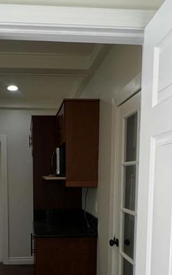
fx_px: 255
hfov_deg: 36.6
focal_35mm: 34
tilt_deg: -5.9
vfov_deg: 54.2
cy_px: 205
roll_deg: -0.7
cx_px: 49
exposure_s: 1/120
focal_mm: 1.57
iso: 100
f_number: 1.8
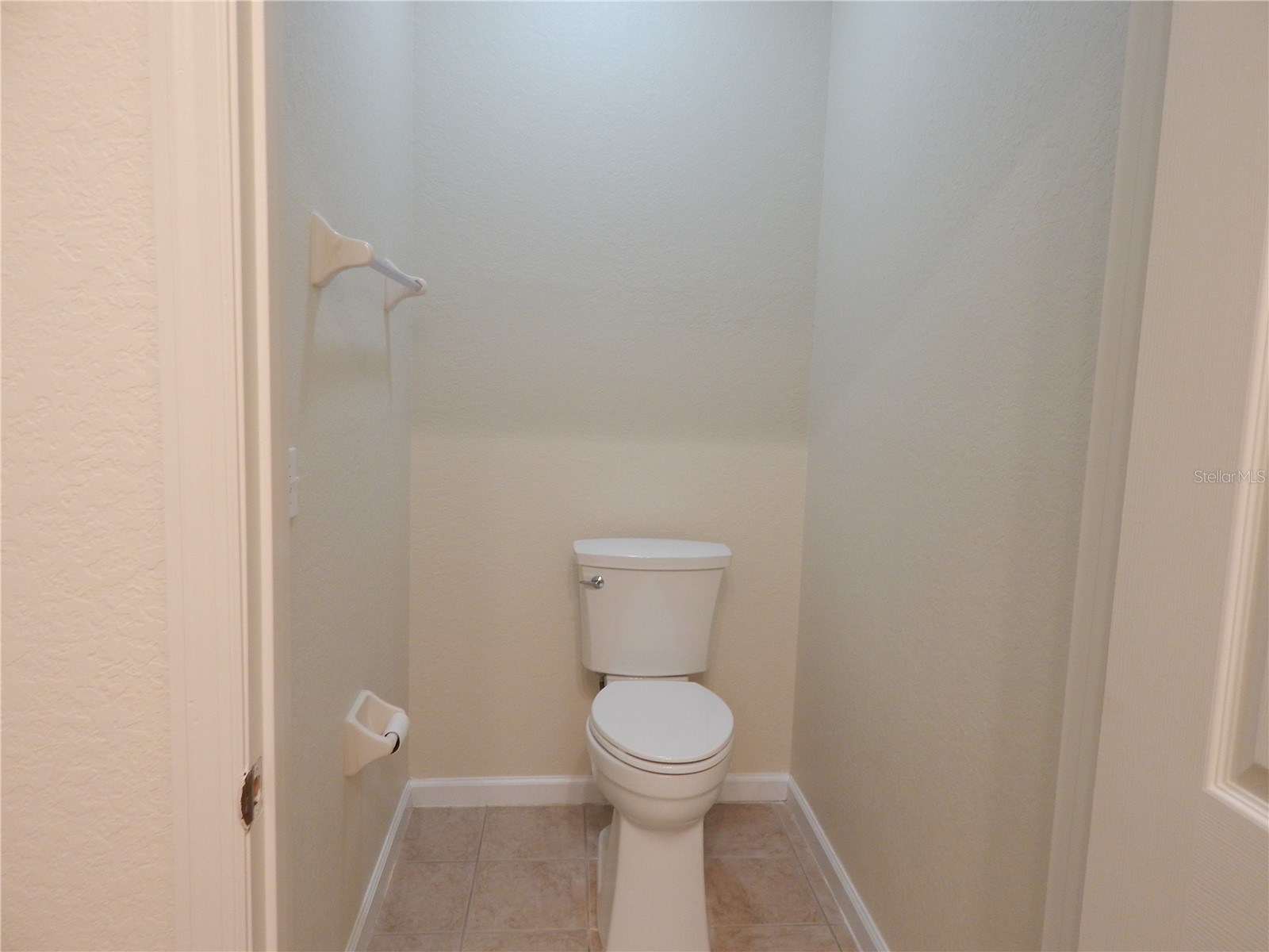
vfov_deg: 61.1
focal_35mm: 22
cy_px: 476
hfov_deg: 76.4
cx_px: 634
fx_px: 807
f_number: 3
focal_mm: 4
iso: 200
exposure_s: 1/15
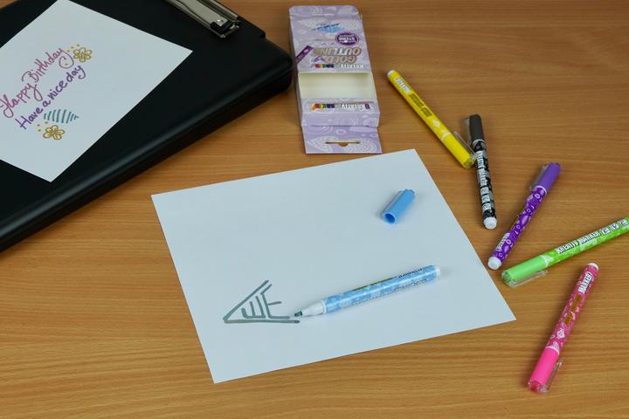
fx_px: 874
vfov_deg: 27.0
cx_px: 314
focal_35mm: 50
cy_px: 210
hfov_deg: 39.6
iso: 1000
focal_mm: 50
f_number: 9
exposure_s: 1/125
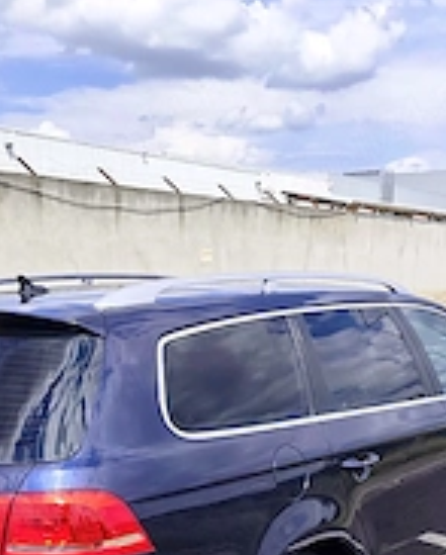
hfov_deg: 30.9
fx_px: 806
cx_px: 203
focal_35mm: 49
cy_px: 412
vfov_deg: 37.1
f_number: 1.65
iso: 50
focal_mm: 6.19
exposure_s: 1/1429
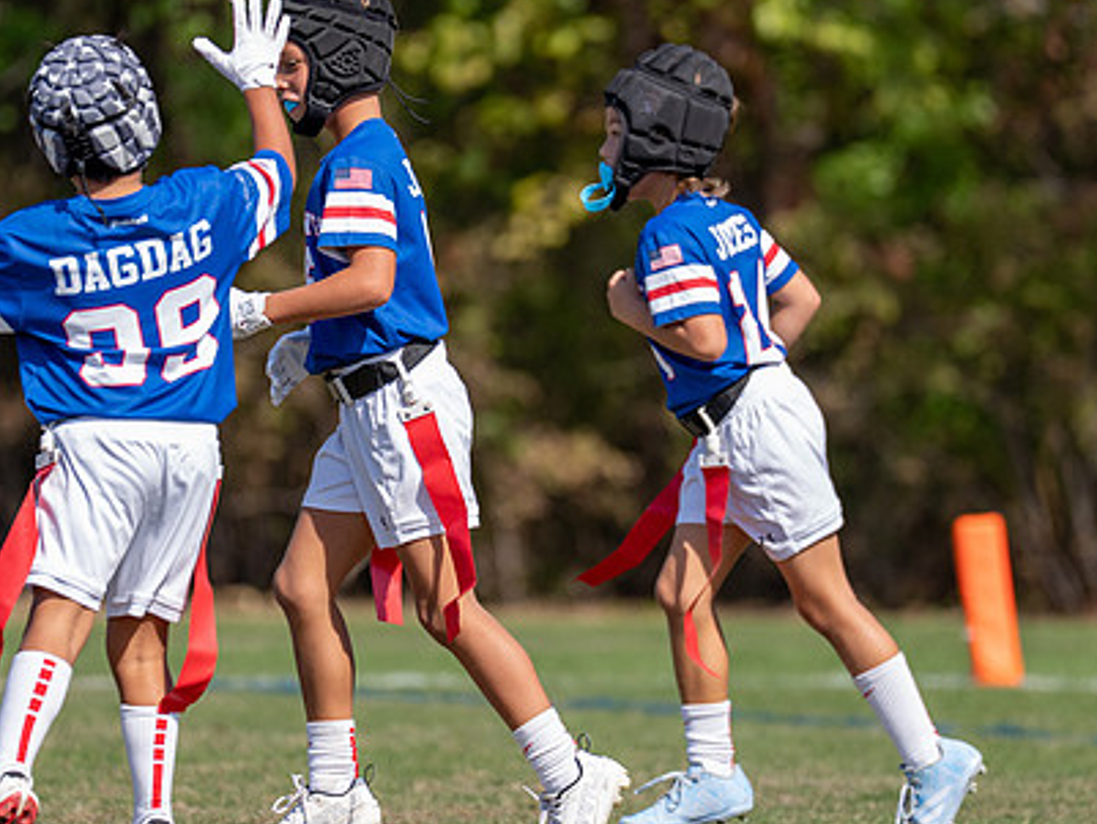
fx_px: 13377
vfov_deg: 3.5
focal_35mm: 422
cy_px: 357
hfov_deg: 4.7
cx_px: 538
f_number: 2.8
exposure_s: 1/1000
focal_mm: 200
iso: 100
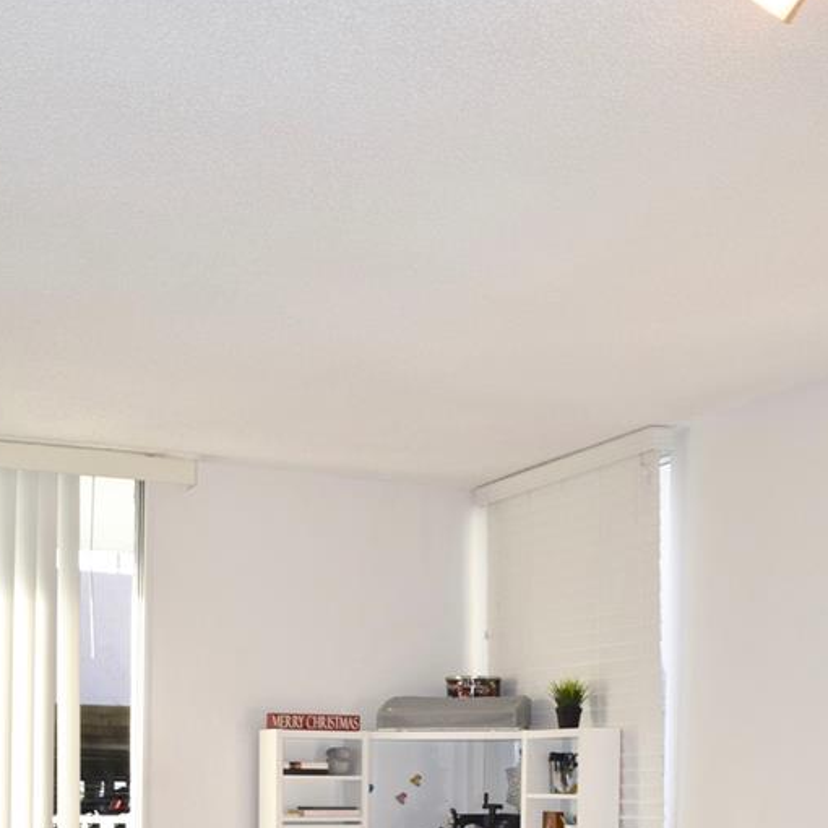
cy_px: 849
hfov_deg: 31.5
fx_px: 1461
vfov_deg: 29.3
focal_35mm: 54
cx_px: 313
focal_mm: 18
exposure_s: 1/125
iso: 450
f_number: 5.6
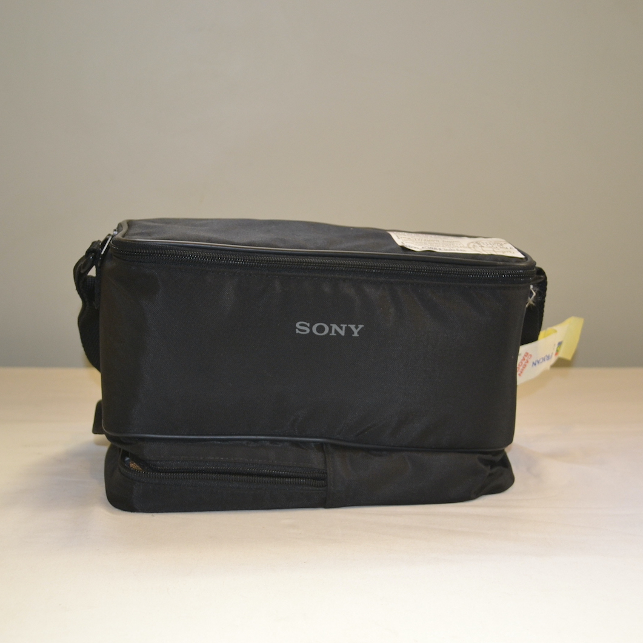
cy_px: 323
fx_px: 1051
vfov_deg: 34.0
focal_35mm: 50
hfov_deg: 34.0
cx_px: 307
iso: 720
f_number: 4.2
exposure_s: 1/60
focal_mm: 26
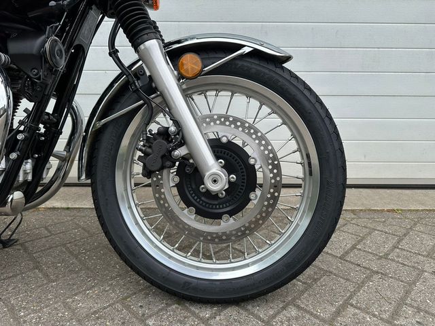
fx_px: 302
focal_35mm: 24
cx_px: 218
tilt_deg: -12.2
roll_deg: -0.1
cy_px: 163
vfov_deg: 56.8
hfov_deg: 71.6
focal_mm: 6.86
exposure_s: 1/1562
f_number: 1.78
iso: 80
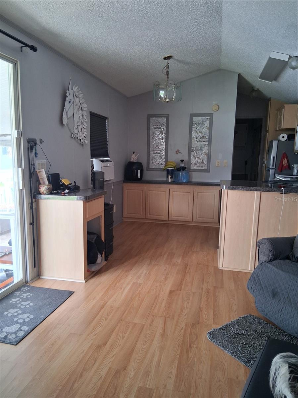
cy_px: 199
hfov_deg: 53.1
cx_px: 149
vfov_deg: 67.3
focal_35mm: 26
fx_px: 298
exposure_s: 1/60
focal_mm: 3.98
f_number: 1.8
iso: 320
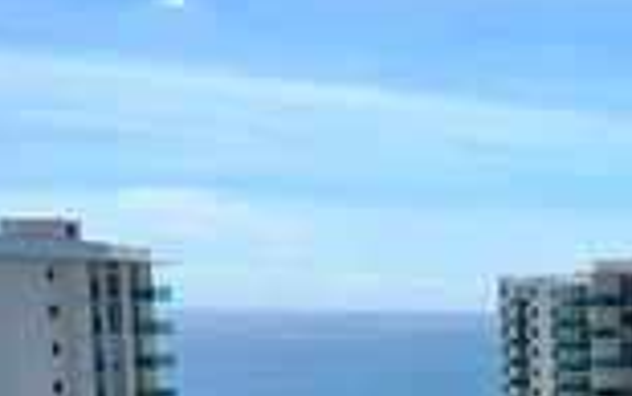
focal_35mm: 82
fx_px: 1413
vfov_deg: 15.3
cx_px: 811
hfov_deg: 22.6
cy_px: 484
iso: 50
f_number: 1.78
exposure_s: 1/10753
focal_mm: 6.86
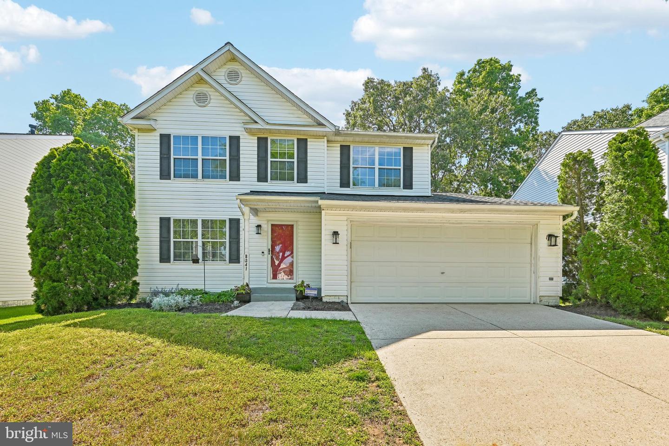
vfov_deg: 81.2
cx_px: 334
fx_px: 260
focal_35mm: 14
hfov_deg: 104.3
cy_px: 223
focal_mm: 14
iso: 100
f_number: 8
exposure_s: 1/160
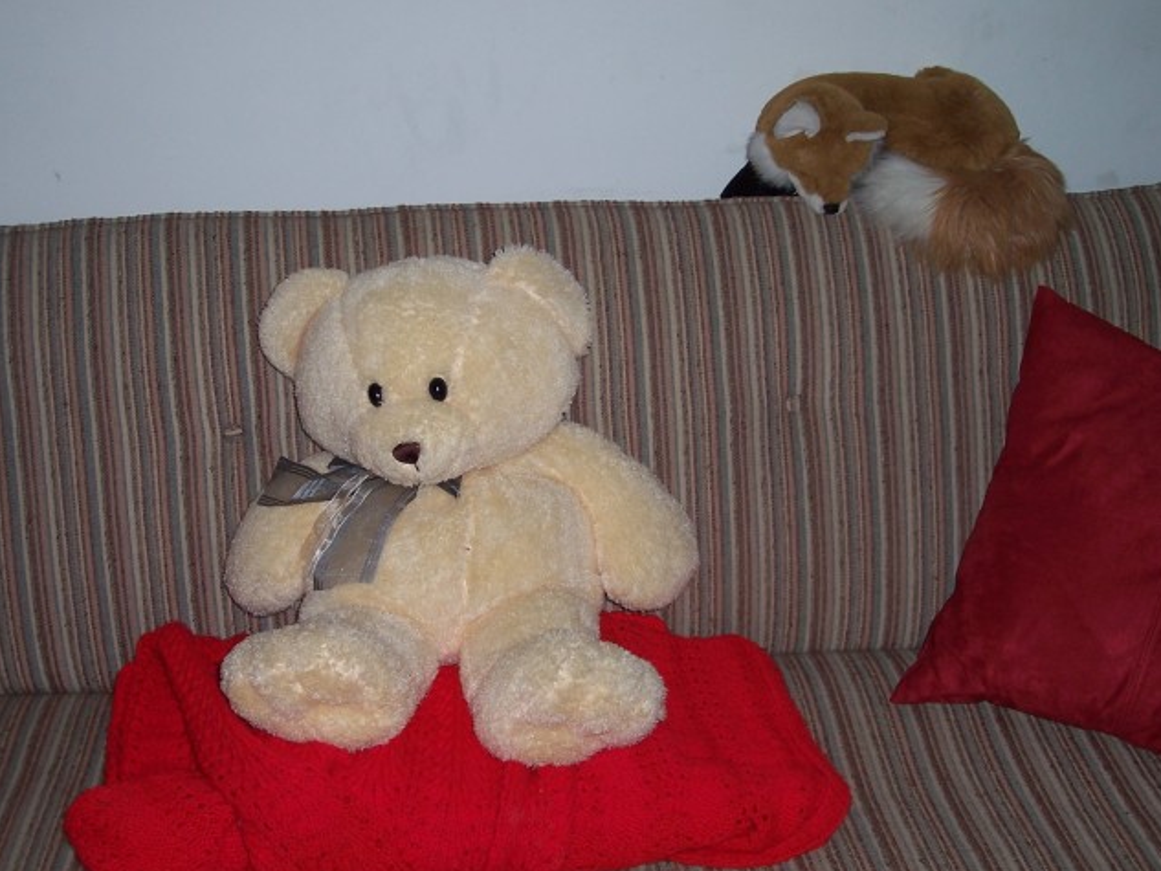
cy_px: 442
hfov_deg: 43.8
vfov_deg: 33.6
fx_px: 1442
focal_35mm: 43
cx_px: 591
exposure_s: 1/60
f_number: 3
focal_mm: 7
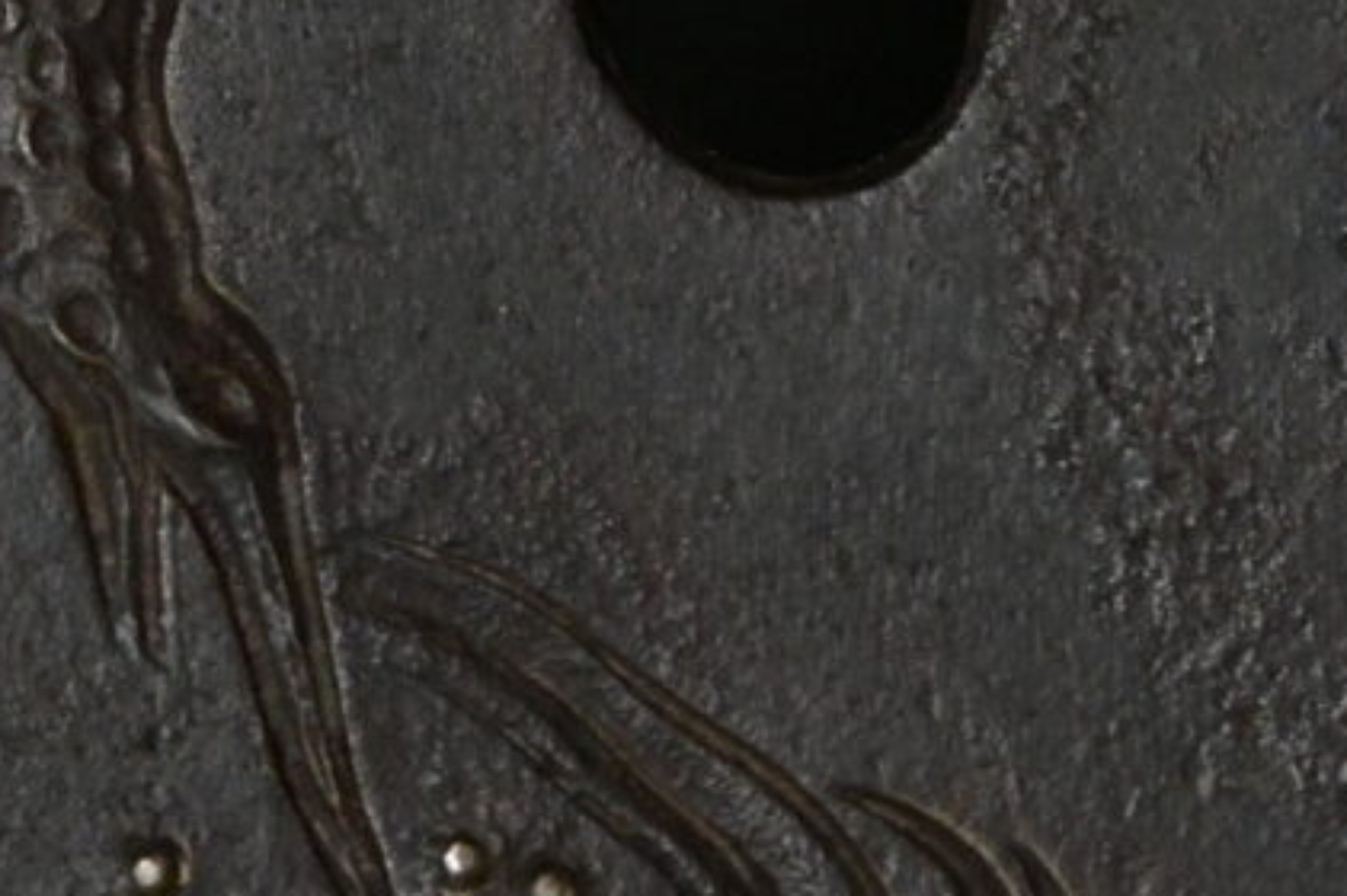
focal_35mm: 639
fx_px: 23890
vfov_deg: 2.1
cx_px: 1651
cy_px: -370
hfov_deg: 3.2
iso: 3200
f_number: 9
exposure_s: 1/125
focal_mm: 105
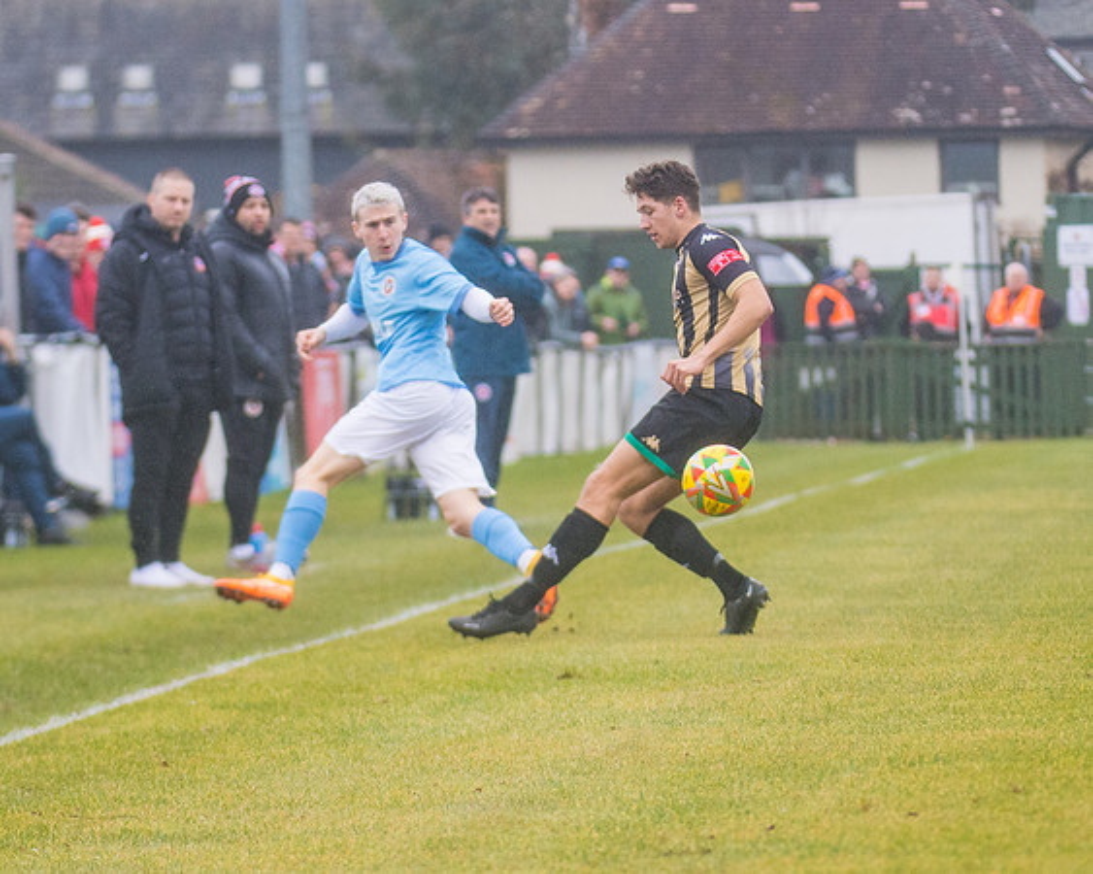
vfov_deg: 4.3
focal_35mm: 360
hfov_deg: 5.4
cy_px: 429
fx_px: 11650
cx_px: 588
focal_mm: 195
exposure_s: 1/1600
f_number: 4
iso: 1250
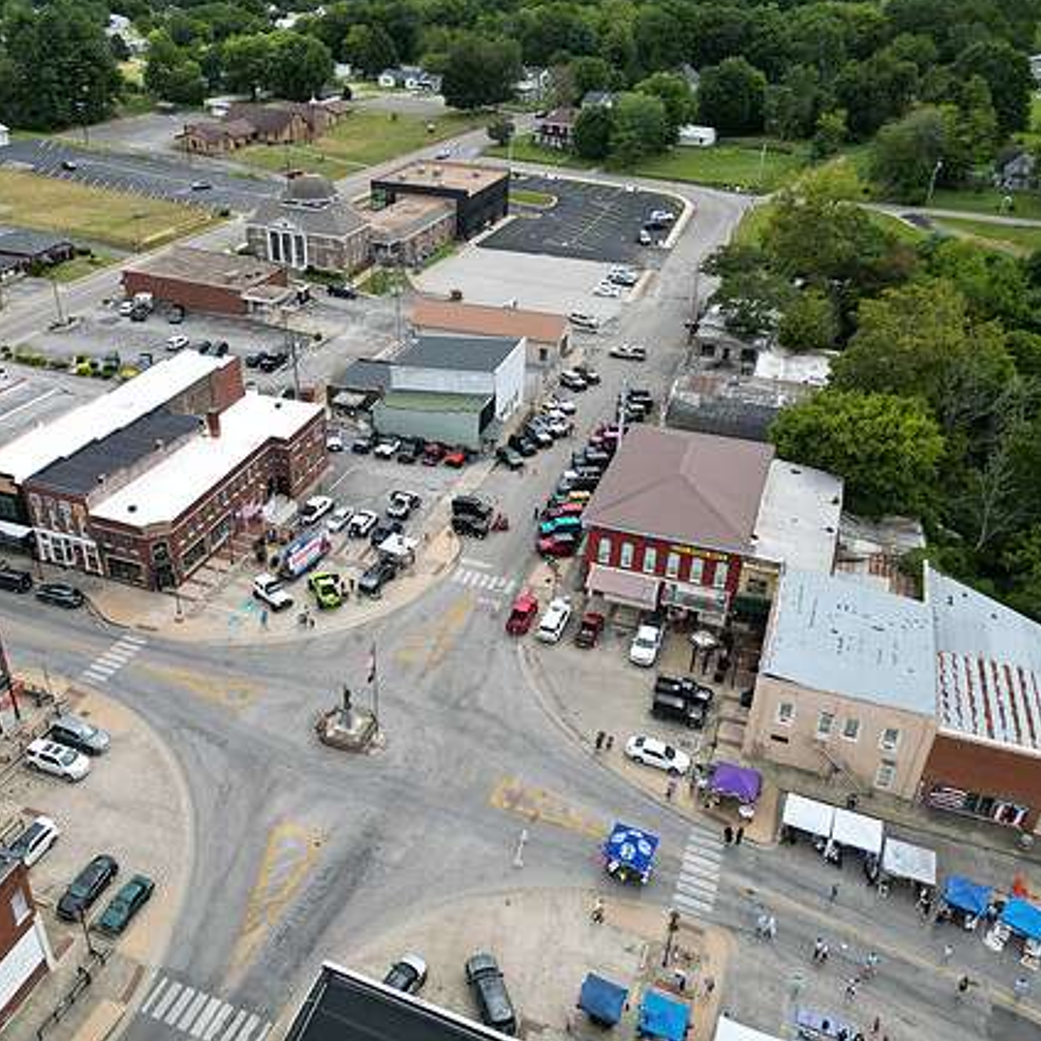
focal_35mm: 29
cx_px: 390
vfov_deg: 55.6
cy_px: 517
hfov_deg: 55.0
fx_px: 987
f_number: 1.7
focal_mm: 6.72
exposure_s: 1/2500
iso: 140
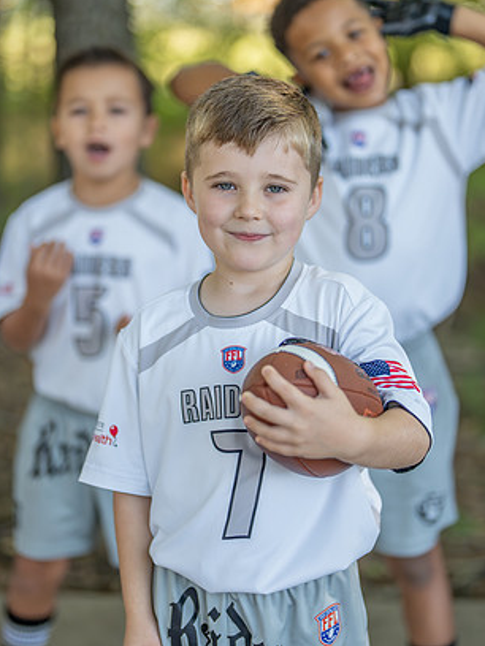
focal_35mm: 83
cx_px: 250
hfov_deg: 17.8
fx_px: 1551
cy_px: 291
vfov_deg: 23.5
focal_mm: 50
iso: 1000
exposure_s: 1/5000
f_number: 1.2
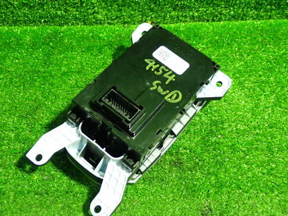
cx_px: 134
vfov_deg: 33.6
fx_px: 358
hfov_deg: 43.8
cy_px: 112
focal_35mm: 43
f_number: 2.7
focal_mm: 6.83
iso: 800
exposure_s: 1/30
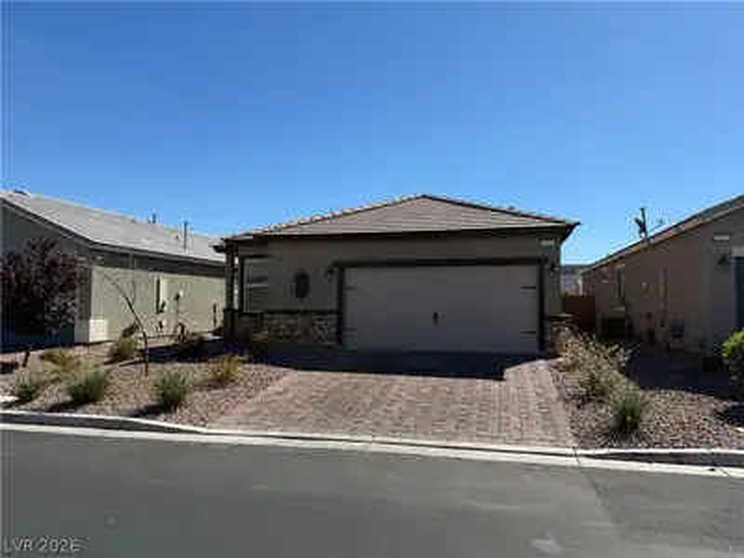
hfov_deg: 71.6
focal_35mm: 24
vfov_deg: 56.8
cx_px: 372
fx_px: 516
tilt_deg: +2.1
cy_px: 279
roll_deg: -0.2
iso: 80
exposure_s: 1/5319
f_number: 1.78
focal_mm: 6.76
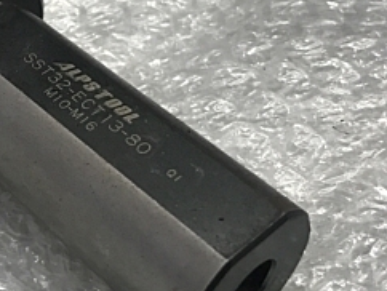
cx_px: 29
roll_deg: -0.9
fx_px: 828
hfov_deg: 25.4
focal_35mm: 74
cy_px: 122
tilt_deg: -40.4
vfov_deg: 19.9
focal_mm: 3.99
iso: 40
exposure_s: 1/30
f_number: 1.8
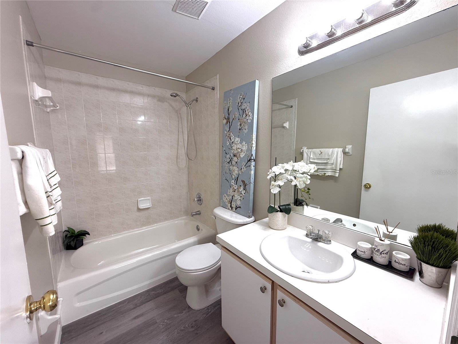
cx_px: 229
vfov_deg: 85.7
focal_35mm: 14
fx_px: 185
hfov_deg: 102.1
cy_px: 172
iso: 125
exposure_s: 1/120
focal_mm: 2.22
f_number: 2.2
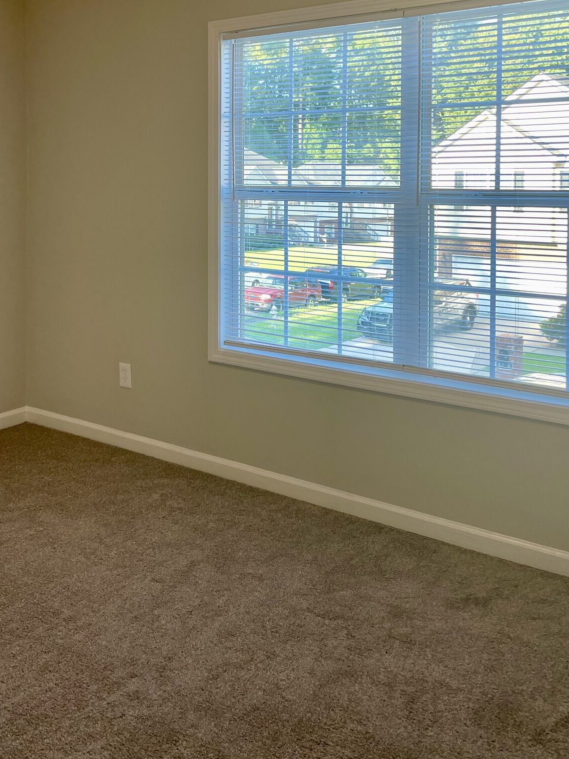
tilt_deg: -1.0
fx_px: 833
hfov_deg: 36.8
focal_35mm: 38
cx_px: 142
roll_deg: +0.4
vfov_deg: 47.1
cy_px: 185
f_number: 1.6
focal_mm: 5.1
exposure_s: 1/120
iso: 64
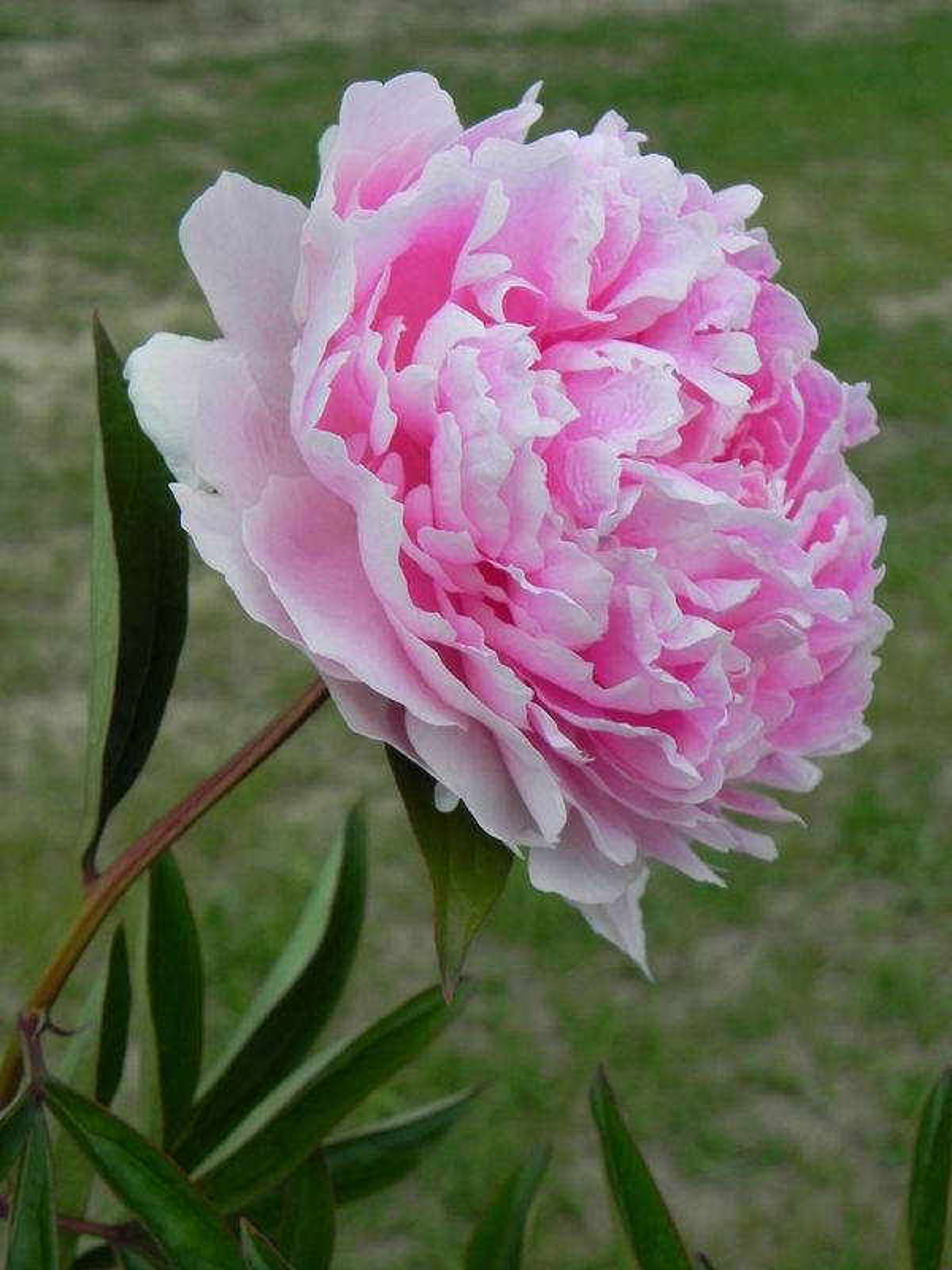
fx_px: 1907
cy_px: 635
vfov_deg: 36.8
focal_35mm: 52
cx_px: 476
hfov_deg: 28.0
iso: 160
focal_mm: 9.2
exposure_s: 1/1250
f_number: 4
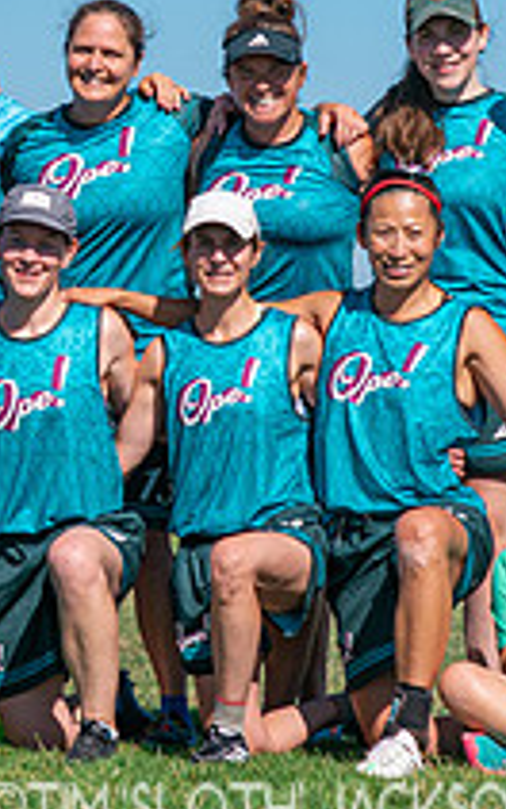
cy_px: 236
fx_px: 5226
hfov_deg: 5.5
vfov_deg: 8.8
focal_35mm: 237
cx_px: -255
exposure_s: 1/6400
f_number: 3.5
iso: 400
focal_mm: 77
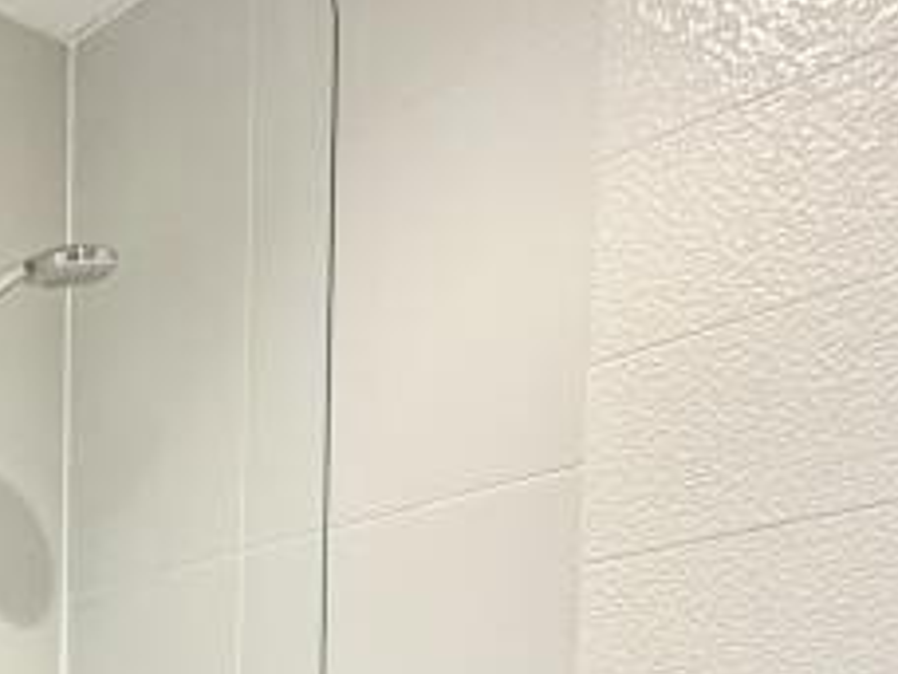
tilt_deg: -4.5
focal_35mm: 63
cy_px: 1096
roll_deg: +0.5
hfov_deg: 26.9
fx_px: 1634
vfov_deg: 19.4
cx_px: -197
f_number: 2.2
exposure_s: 1/100
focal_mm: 2.22
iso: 320
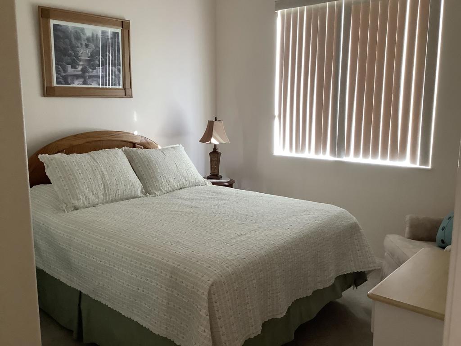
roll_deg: -0.3
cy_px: 173
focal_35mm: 31
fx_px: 413
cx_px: 230
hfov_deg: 58.4
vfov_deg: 45.4
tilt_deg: -9.9
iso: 200
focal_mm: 3.3
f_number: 2.4
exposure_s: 1/60
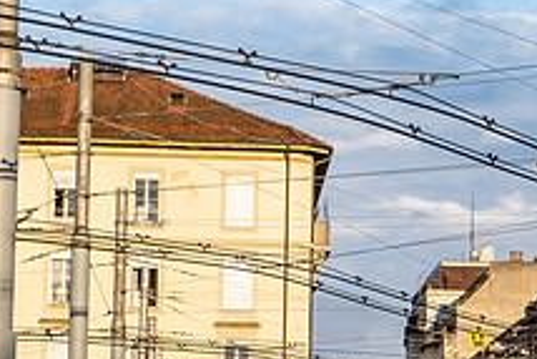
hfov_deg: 13.3
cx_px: 565
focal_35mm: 152
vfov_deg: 9.0
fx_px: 2269
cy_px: 295
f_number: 5
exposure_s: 1/400
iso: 320
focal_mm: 37.6
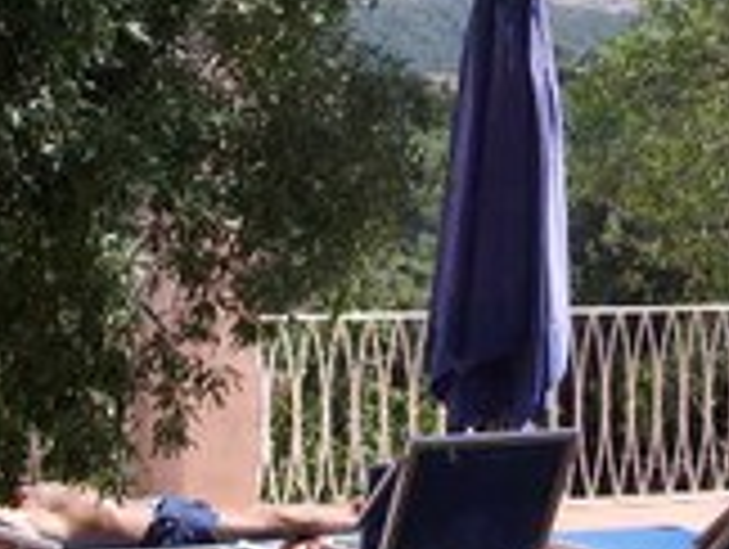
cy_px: 279
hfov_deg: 12.8
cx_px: 567
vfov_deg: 9.7
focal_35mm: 153
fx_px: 3227
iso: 50
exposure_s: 1/125
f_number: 5.6
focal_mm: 10.2
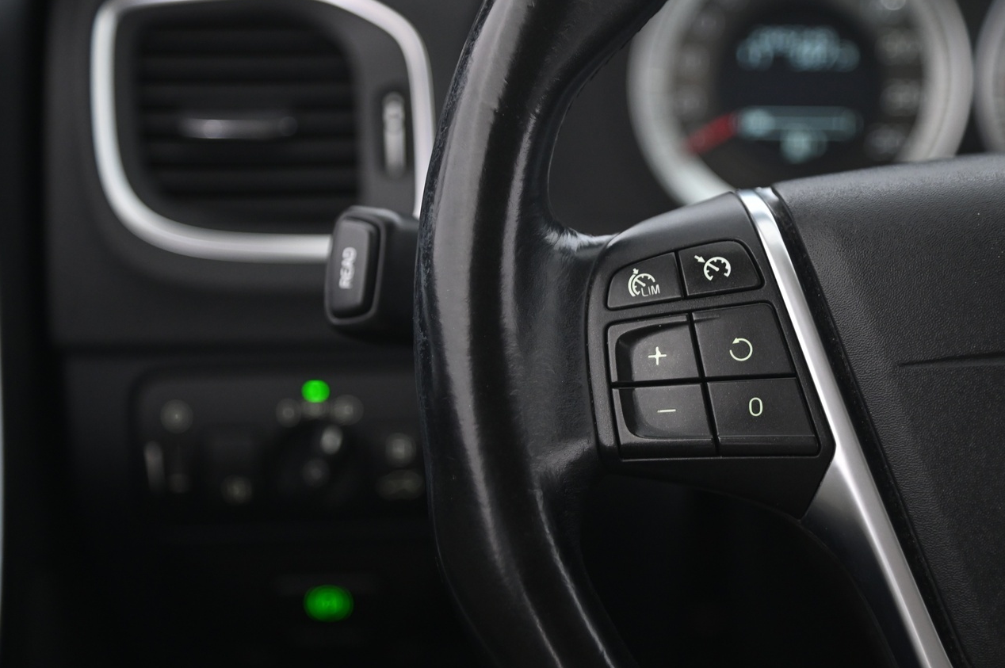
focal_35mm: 105
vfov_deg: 13.0
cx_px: 564
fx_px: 2929
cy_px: 332
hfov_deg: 19.5
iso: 2000
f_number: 4
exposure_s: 1/15
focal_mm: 82
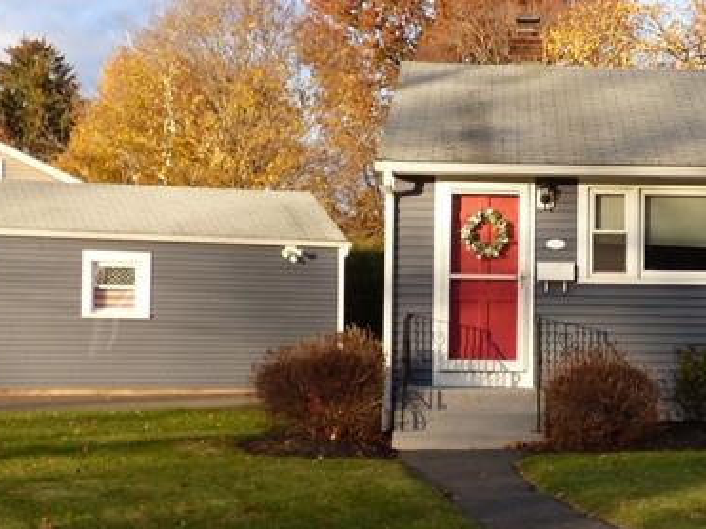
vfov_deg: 18.4
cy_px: 320
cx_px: 584
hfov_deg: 24.0
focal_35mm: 80
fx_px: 1631
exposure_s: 1/320
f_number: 3.2
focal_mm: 5.04
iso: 100
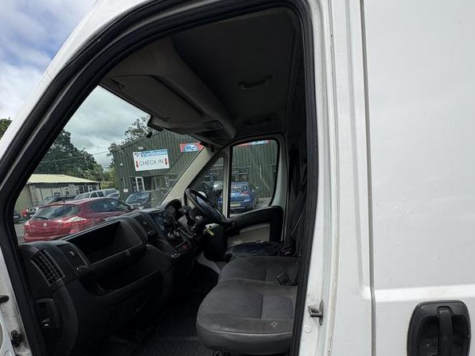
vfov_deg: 61.3
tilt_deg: -5.7
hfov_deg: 78.9
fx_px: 288
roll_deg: -1.1
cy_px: 249
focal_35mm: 21
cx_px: 249
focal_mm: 2.22
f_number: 2.2
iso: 50
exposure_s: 1/1449
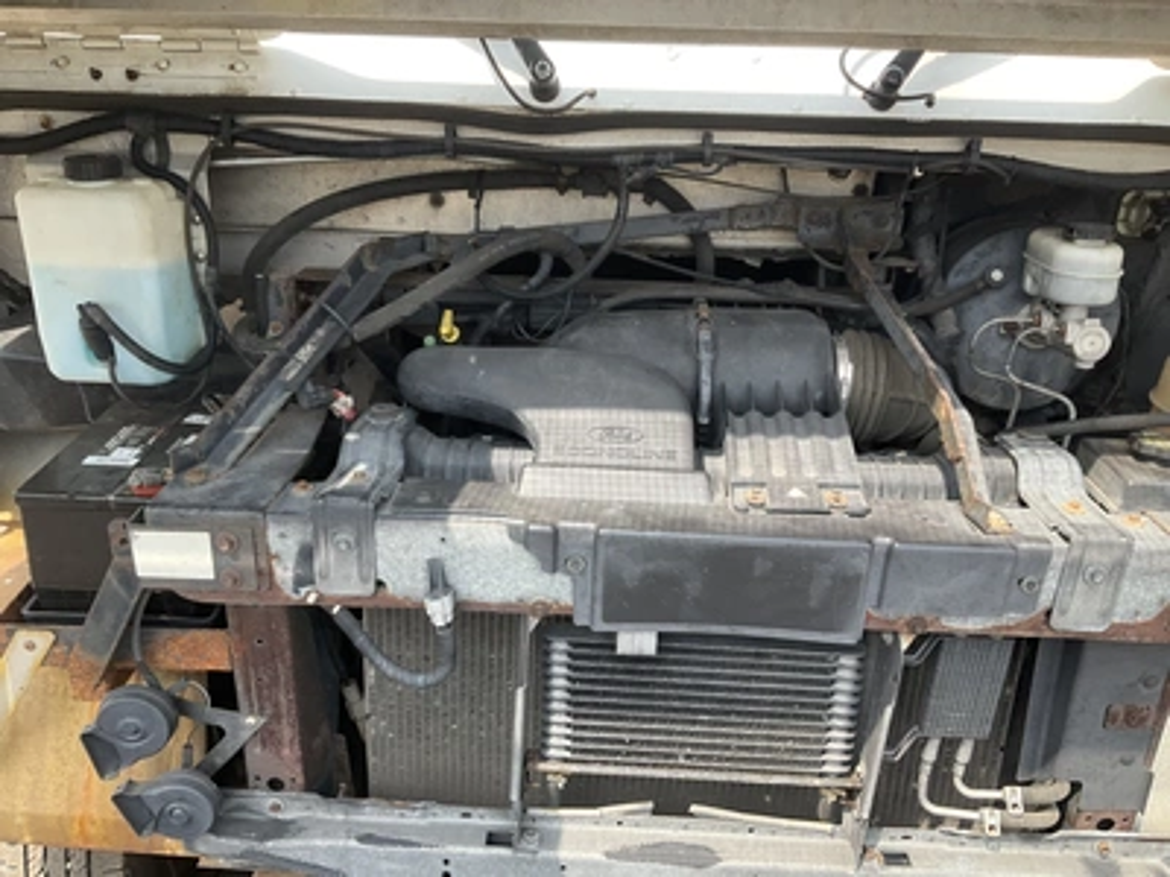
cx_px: 585
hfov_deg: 61.7
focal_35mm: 29
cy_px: 438
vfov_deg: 48.2
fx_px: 980
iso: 25
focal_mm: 3
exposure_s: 1/273
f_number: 1.8
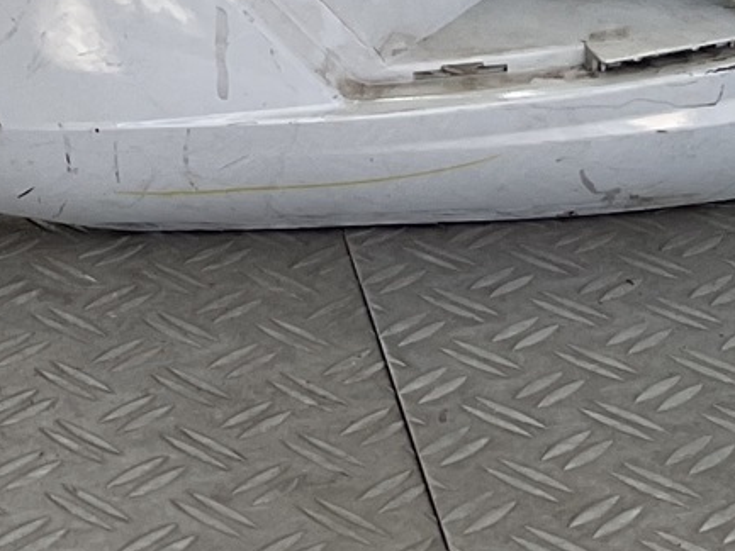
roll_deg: -1.5
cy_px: -598
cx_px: -345
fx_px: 2867
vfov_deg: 10.1
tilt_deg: -10.2
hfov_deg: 13.8
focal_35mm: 135
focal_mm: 3
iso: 16
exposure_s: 1/187
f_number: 1.8
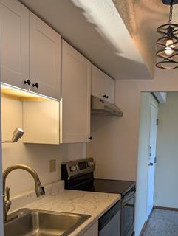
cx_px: 125
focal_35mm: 36
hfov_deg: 39.1
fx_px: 246
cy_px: 162
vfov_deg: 50.2
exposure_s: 1/211
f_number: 1.68
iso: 185
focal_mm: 6.9
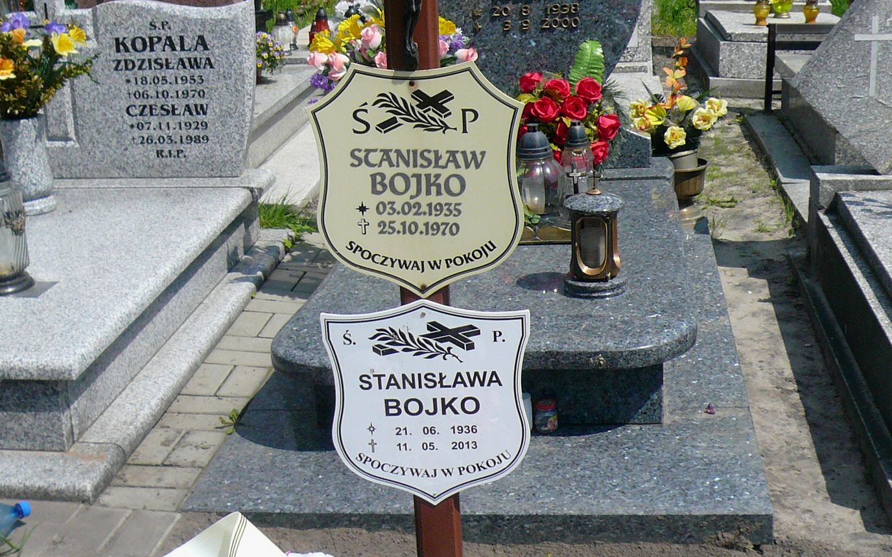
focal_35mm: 52
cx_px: 445
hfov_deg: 38.9
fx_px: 1264
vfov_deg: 24.8
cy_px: 237
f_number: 8
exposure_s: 1/200
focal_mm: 4.9
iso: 100
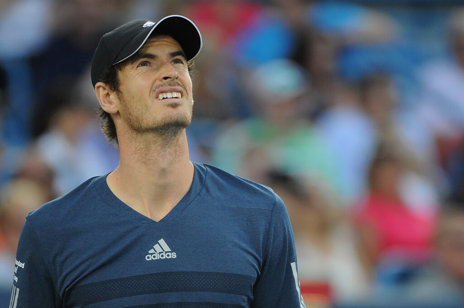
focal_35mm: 400
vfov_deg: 3.4
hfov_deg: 5.2
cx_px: 232
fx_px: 5151
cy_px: 154
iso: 1600
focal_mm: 400
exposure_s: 1/1250
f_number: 4
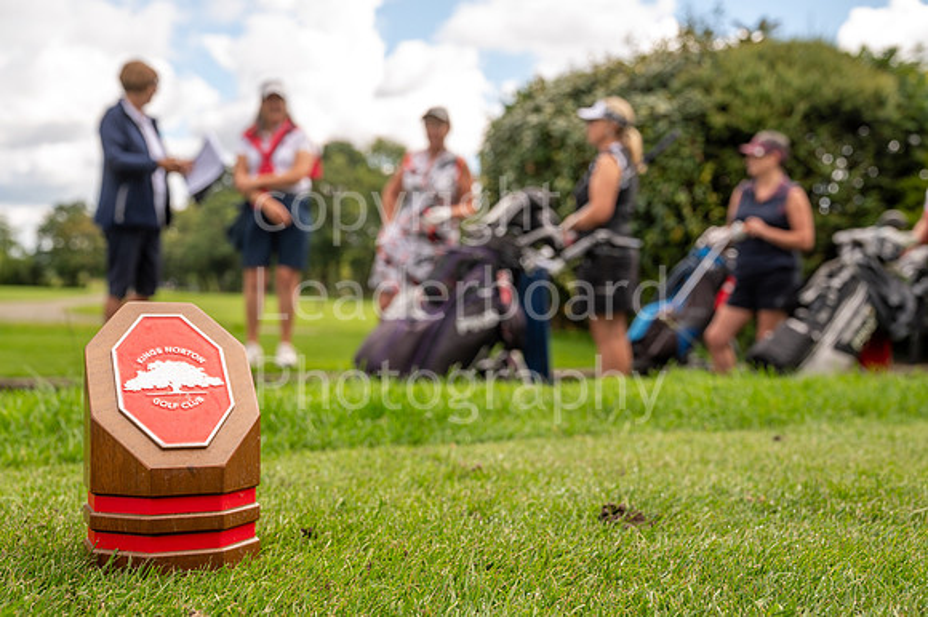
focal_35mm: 43
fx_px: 1108
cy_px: 308
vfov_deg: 31.2
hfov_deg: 45.5
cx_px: 464
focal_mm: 43
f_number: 7.1
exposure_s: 1/250
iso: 160
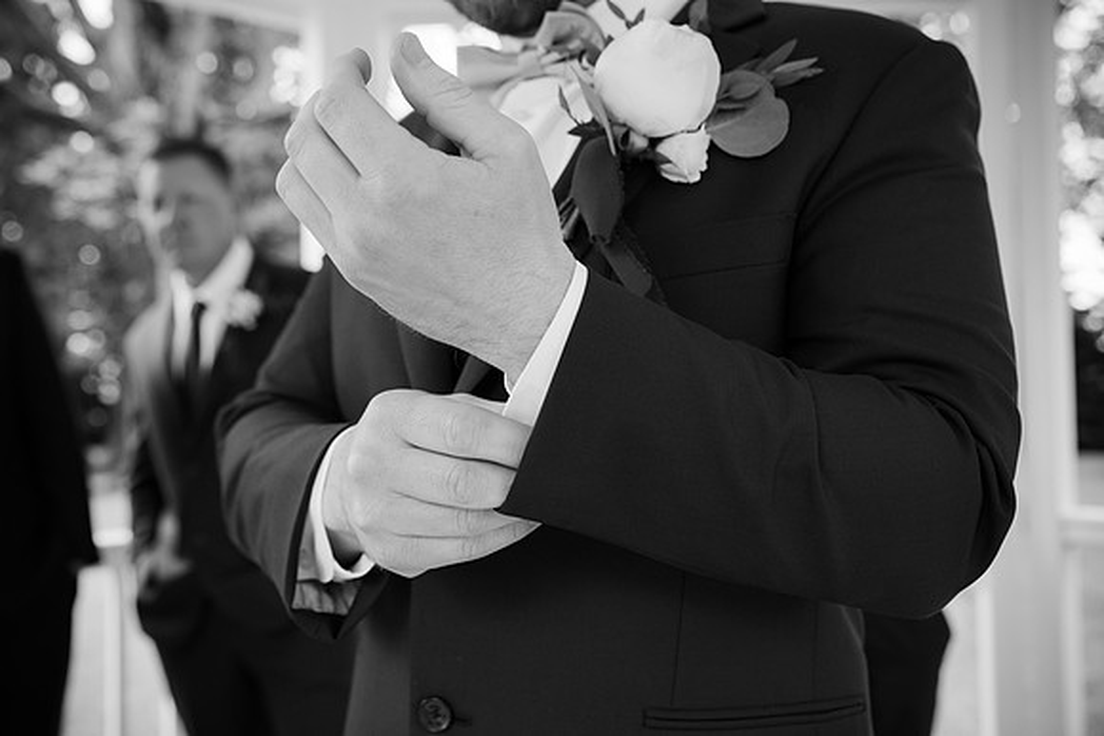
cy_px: 368
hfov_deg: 48.4
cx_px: 552
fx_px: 1227
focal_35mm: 40
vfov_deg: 33.4
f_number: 4
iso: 500
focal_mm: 40
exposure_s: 1/400
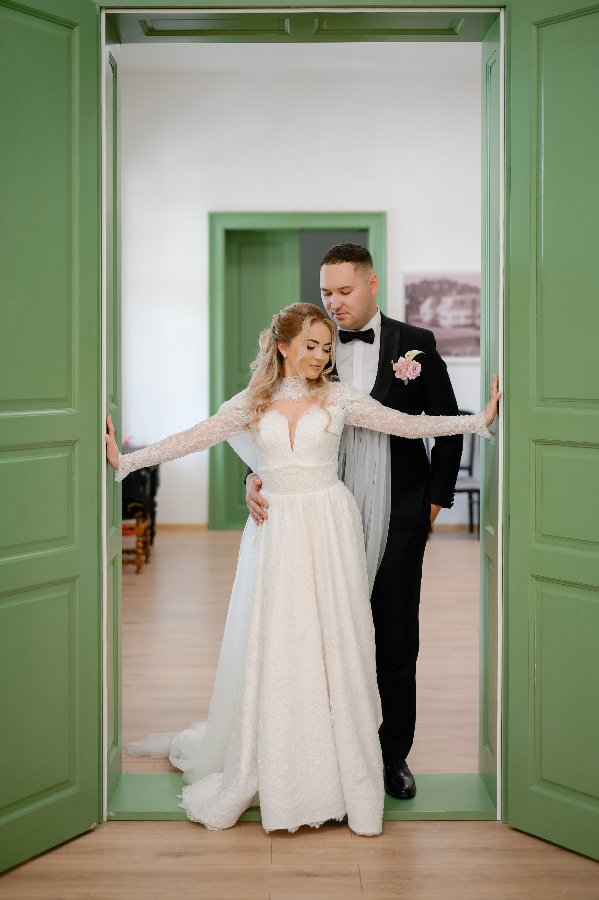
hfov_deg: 27.0
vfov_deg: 39.6
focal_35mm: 50
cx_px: 300
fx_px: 1250
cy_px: 450
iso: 640
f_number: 2
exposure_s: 1/500
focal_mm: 50
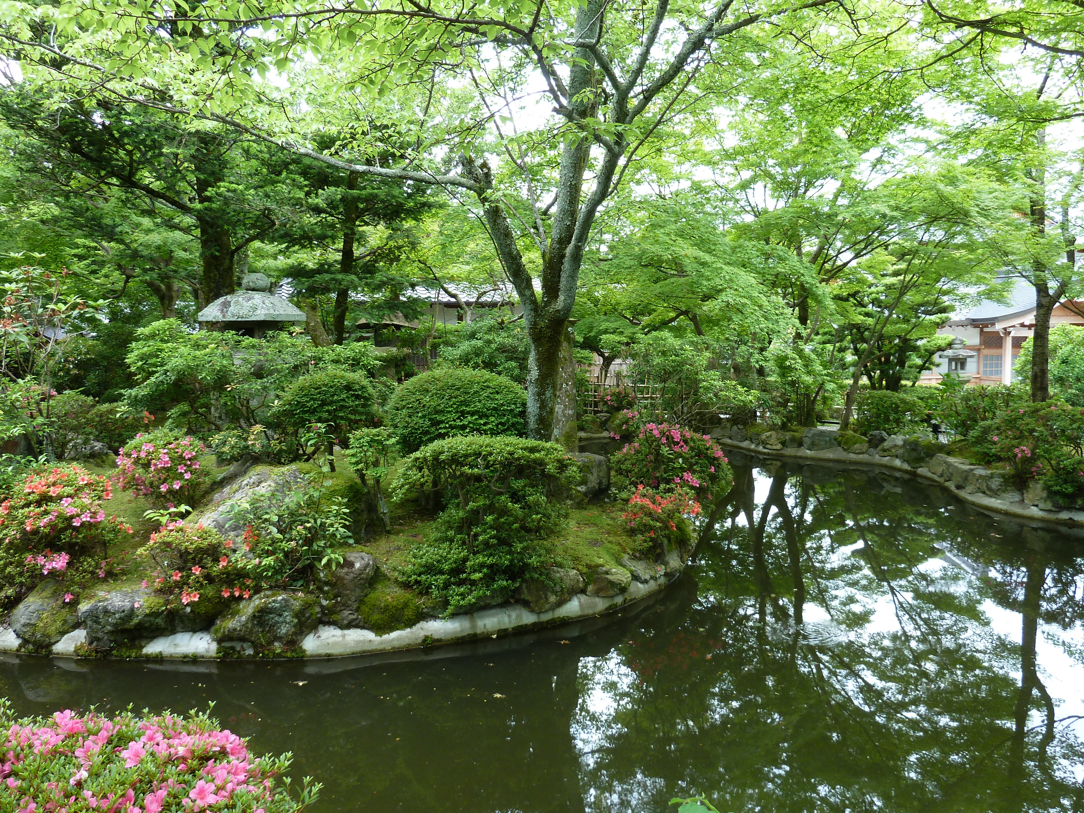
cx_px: 557
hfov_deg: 67.3
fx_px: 814
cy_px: 406
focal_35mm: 26
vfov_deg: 53.1
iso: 80
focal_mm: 4.1
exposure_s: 1/40
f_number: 3.3
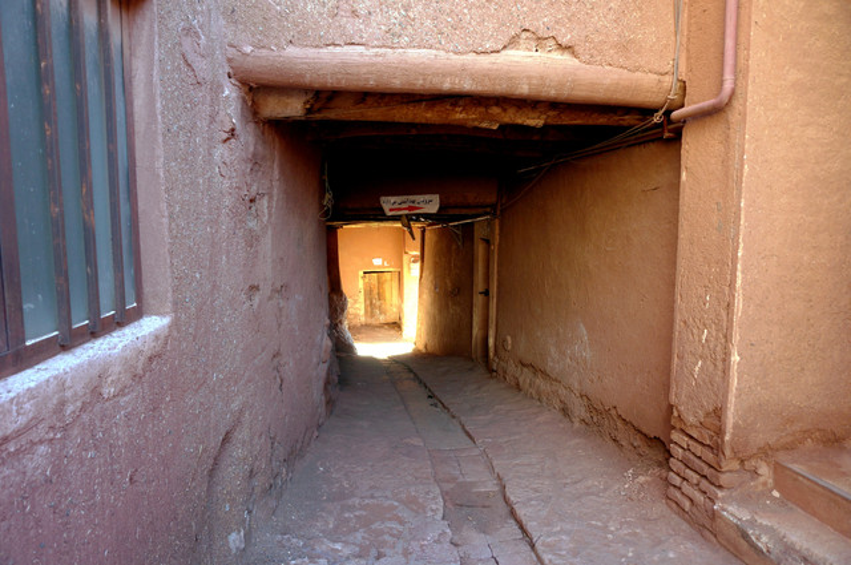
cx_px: 426
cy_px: 282
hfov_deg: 73.8
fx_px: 567
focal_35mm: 24
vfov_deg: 53.0
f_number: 4
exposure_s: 1/60
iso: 200
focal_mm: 16
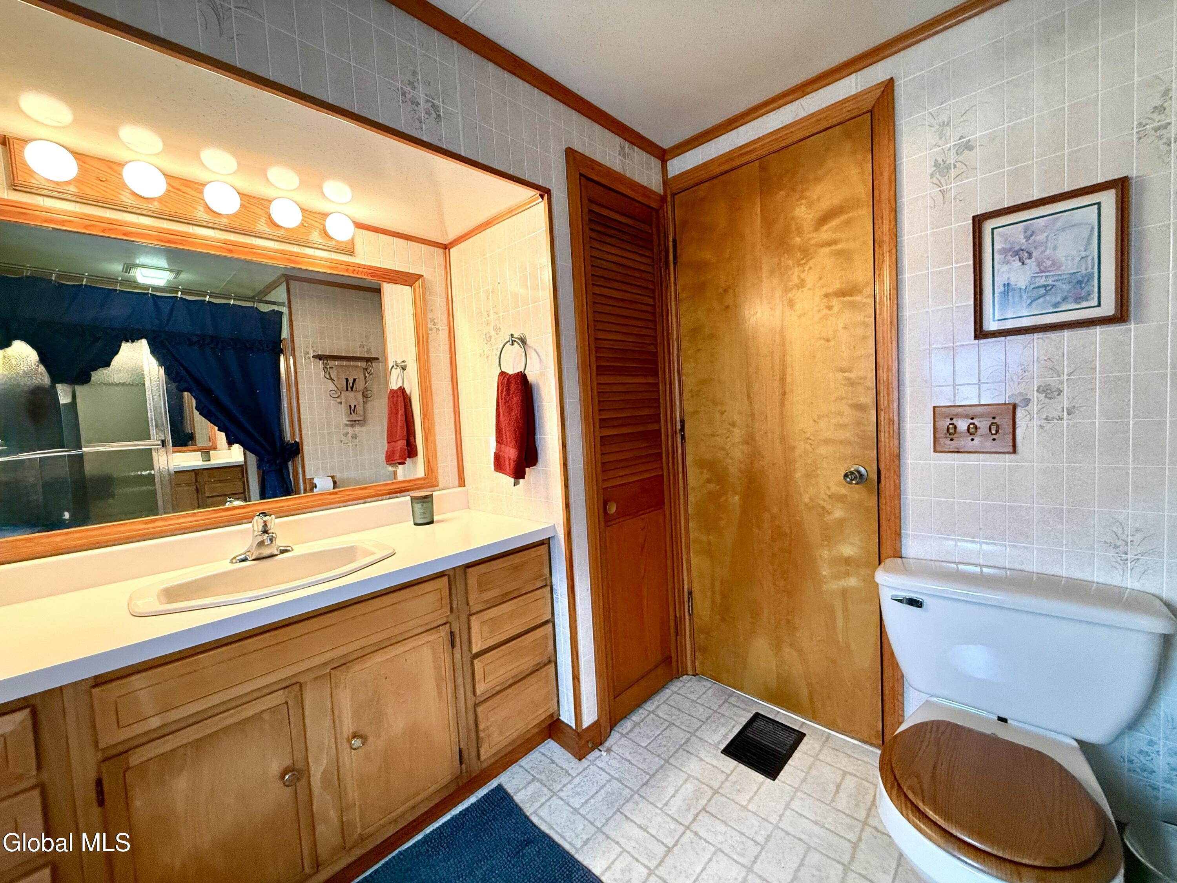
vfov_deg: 85.7
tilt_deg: -3.2
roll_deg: +3.6
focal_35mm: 14
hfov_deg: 102.1
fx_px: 476
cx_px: 588
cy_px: 442
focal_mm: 2.22
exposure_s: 1/60
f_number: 2.2
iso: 320
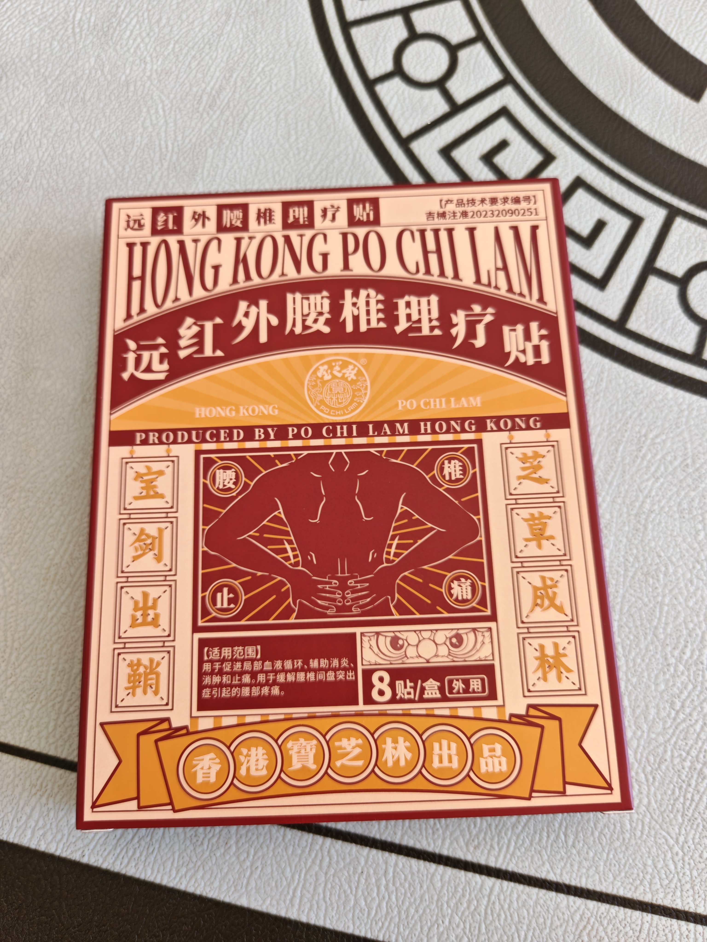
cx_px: 354
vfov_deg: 71.6
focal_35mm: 24
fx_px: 654
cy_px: 471
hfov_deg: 56.8
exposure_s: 1/50
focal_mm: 6.67
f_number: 1.9
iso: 50
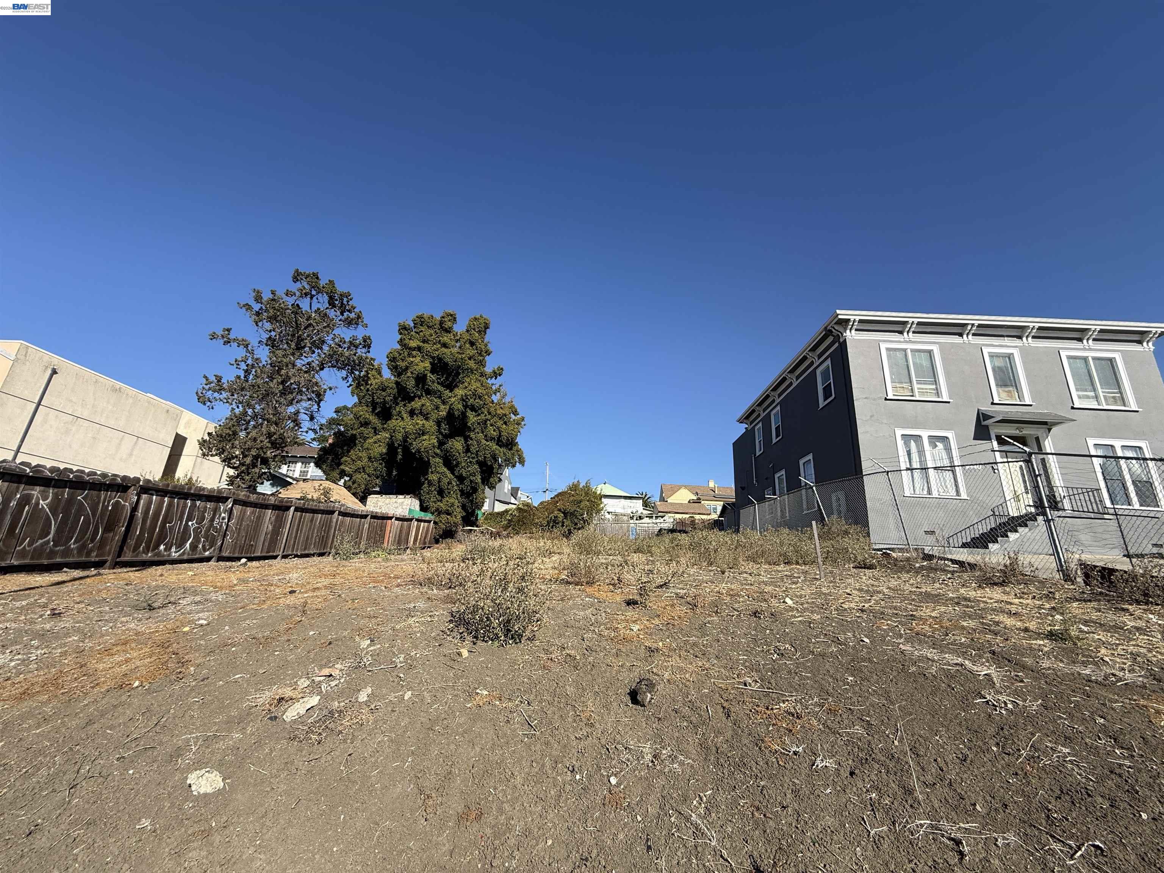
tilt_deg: +18.7
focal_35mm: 14
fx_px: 471
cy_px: 436
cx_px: 582
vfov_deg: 85.7
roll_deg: -3.5
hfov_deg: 102.1
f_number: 2.2
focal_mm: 2.22
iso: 50
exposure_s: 1/1745
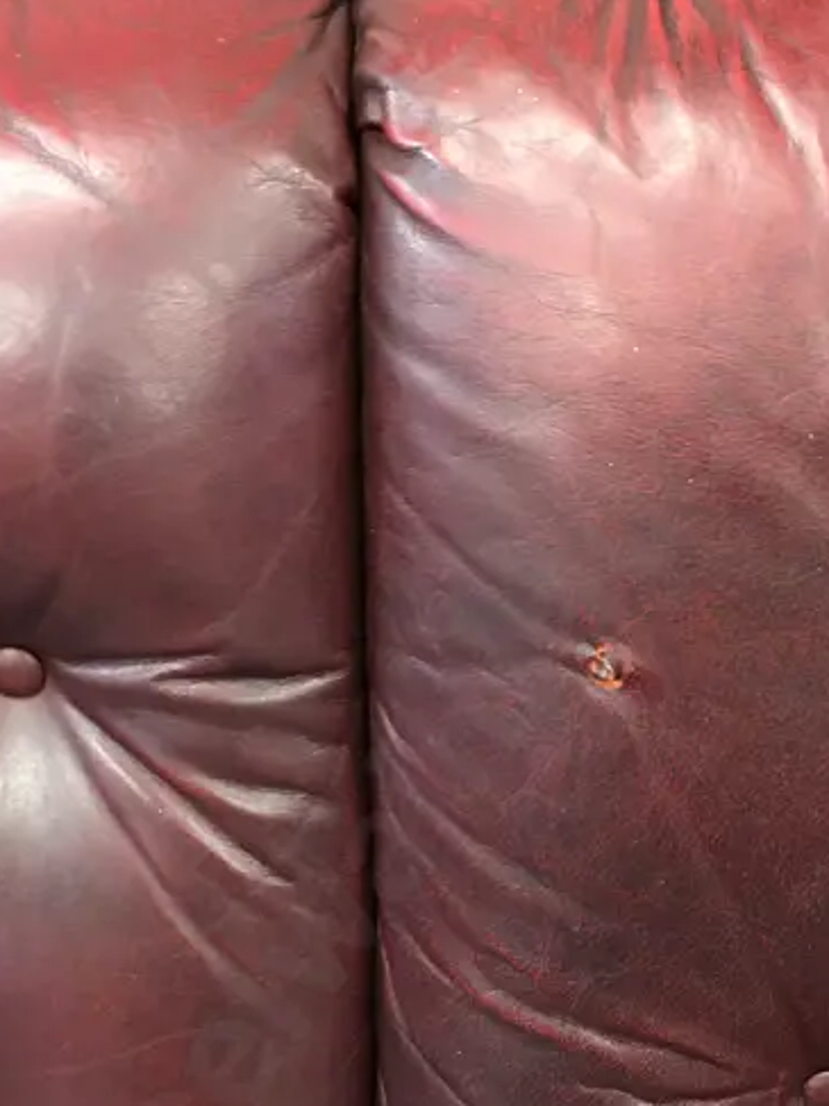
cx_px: 504
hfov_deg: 24.0
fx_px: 1949
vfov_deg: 31.5
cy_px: 697
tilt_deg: -46.0
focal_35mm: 61
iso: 100
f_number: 2.2
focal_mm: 4.15
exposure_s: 1/10
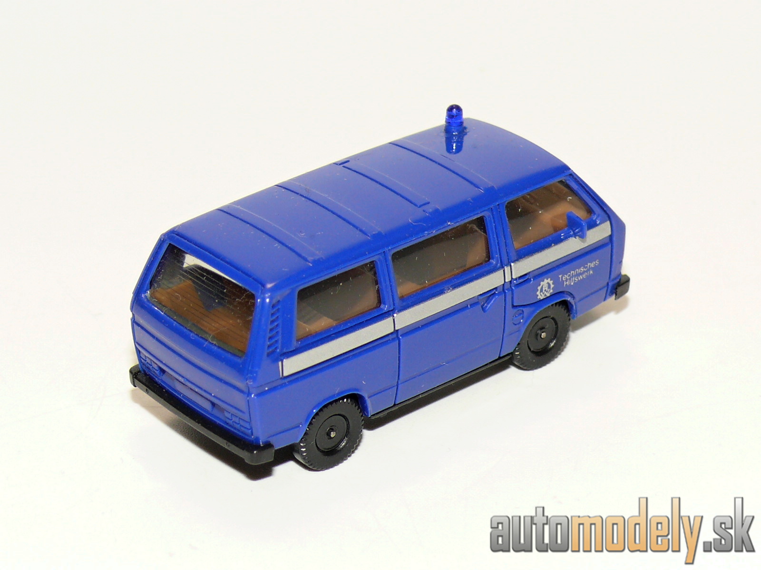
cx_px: 380
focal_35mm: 126
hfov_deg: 15.6
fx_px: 2770
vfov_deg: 11.8
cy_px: 285
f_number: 4
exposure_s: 1/30
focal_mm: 15
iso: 100
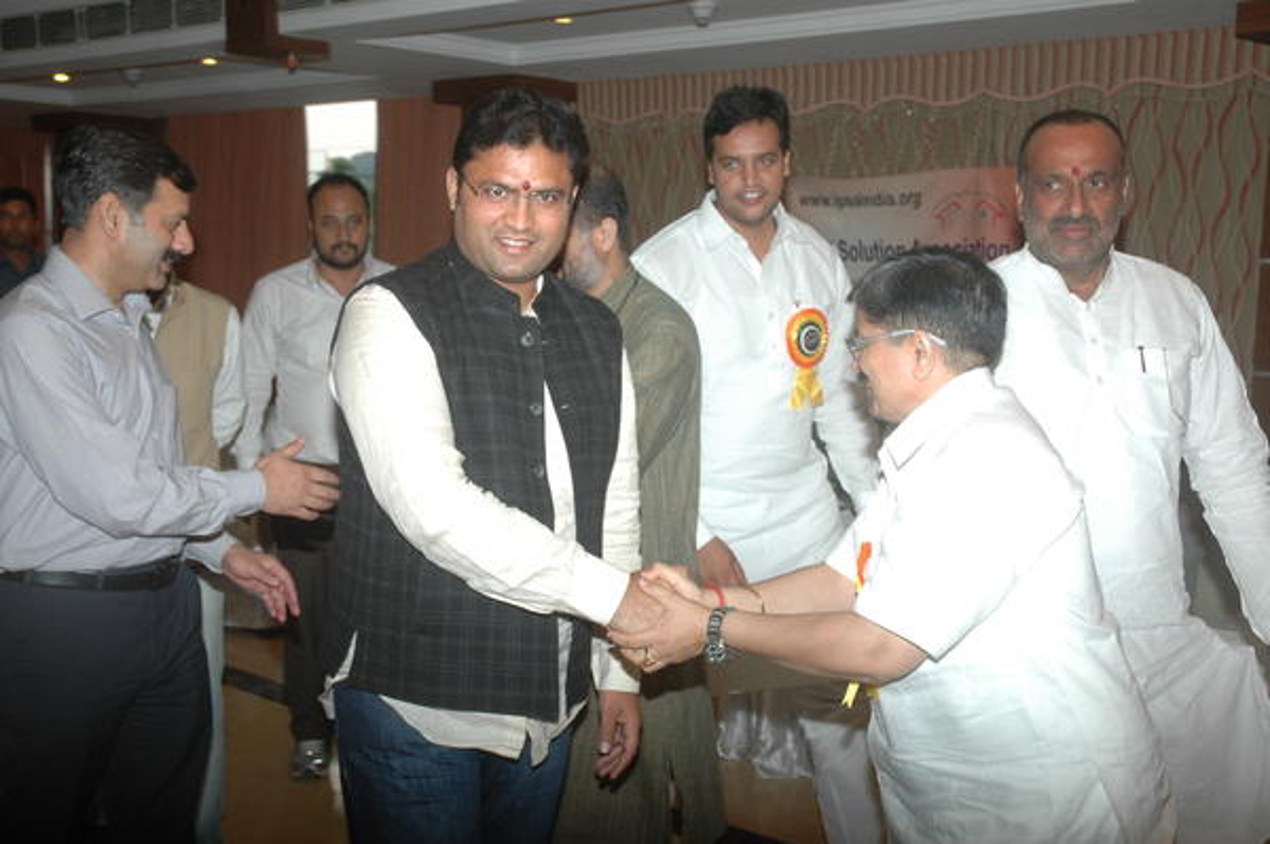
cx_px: 635
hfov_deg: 45.0
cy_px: 422
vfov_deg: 30.8
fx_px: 1533
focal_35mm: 44
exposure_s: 1/60
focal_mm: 29
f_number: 4.5
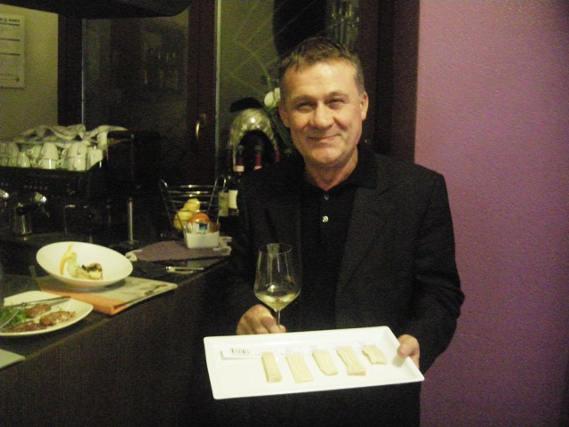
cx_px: 284
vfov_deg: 39.7
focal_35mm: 36
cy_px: 214
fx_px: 592
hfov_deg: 51.4
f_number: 2.7
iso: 1600
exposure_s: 1/30
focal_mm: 7.5
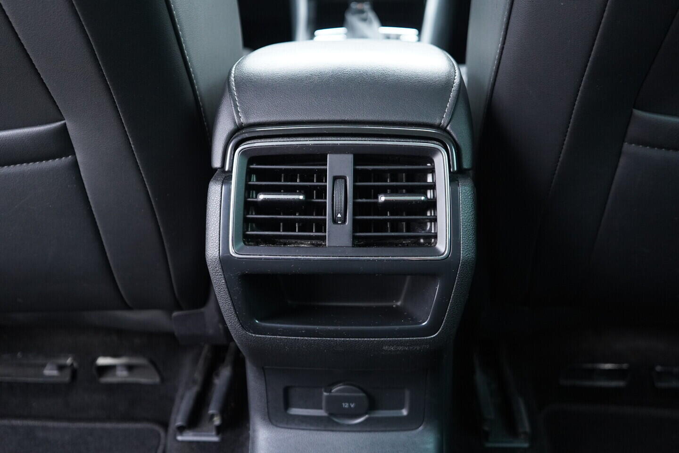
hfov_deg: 53.1
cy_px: 226
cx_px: 340
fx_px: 679
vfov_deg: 36.9
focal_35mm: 36
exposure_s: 1/40
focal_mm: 24
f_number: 2.8
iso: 1250
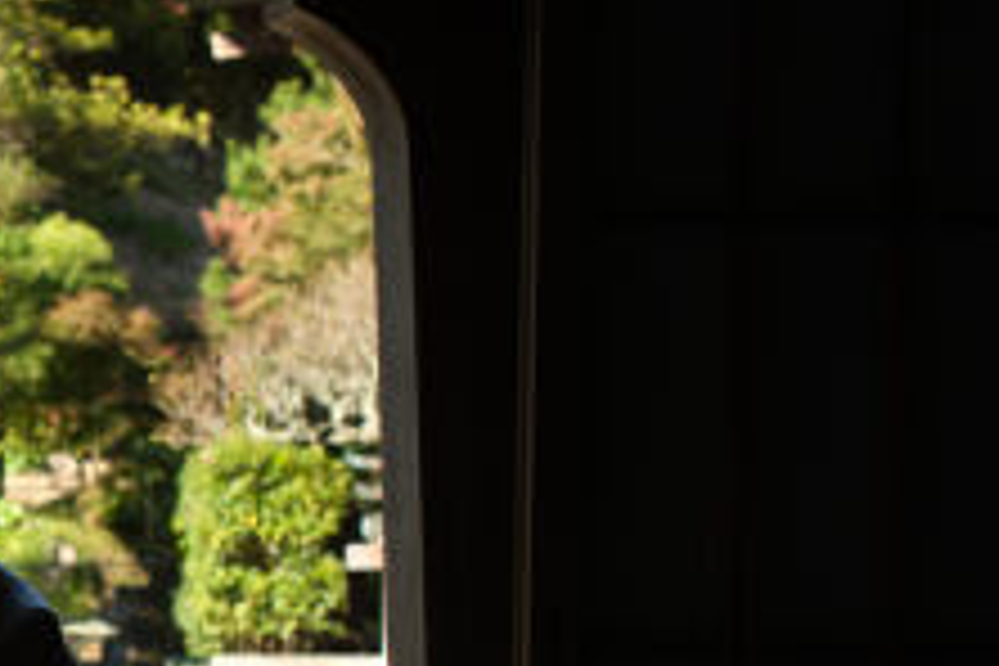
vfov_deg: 10.8
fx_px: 3496
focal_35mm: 126
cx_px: -536
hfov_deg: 15.0
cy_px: 583
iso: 160
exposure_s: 1/320
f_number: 3.6
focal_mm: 23
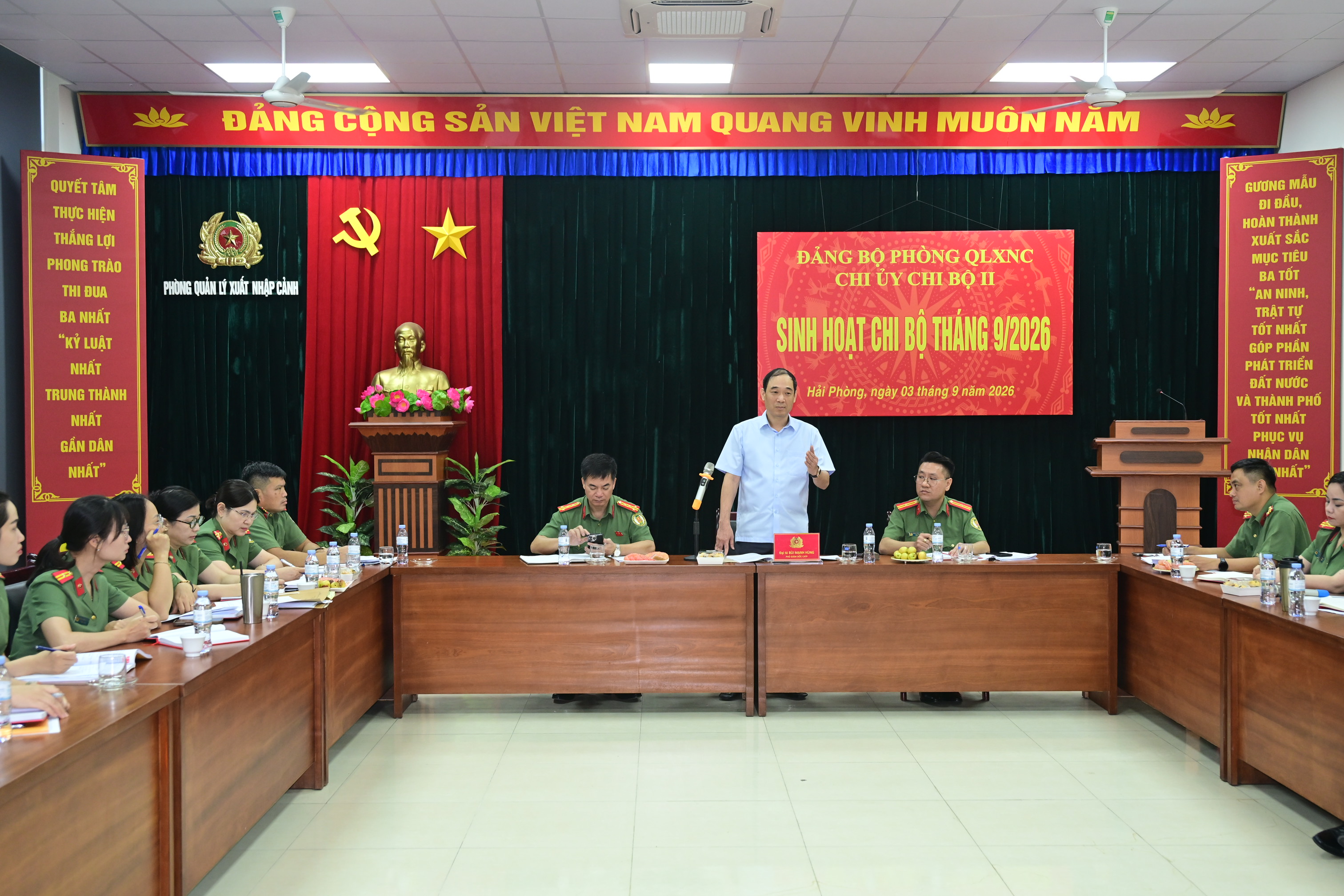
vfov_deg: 35.9
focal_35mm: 37
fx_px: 1381
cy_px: 448
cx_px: 672
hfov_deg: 51.9
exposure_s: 1/125
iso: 1600
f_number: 4
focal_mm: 37
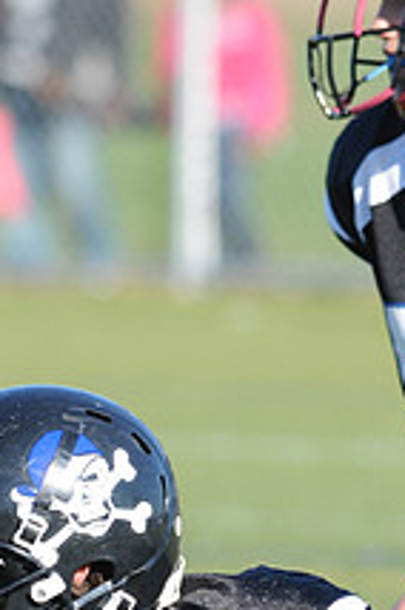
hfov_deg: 1.1
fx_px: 20602
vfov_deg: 1.7
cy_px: 781
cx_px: 147
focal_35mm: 1217
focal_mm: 300
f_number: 6.3
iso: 200
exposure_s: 1/500
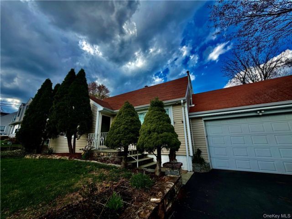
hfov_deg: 102.1
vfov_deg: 85.7
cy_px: 110
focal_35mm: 14
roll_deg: +1.0
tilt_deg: +15.4
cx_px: 146
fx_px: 118
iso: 40
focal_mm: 2.22
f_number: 2.2
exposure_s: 1/770
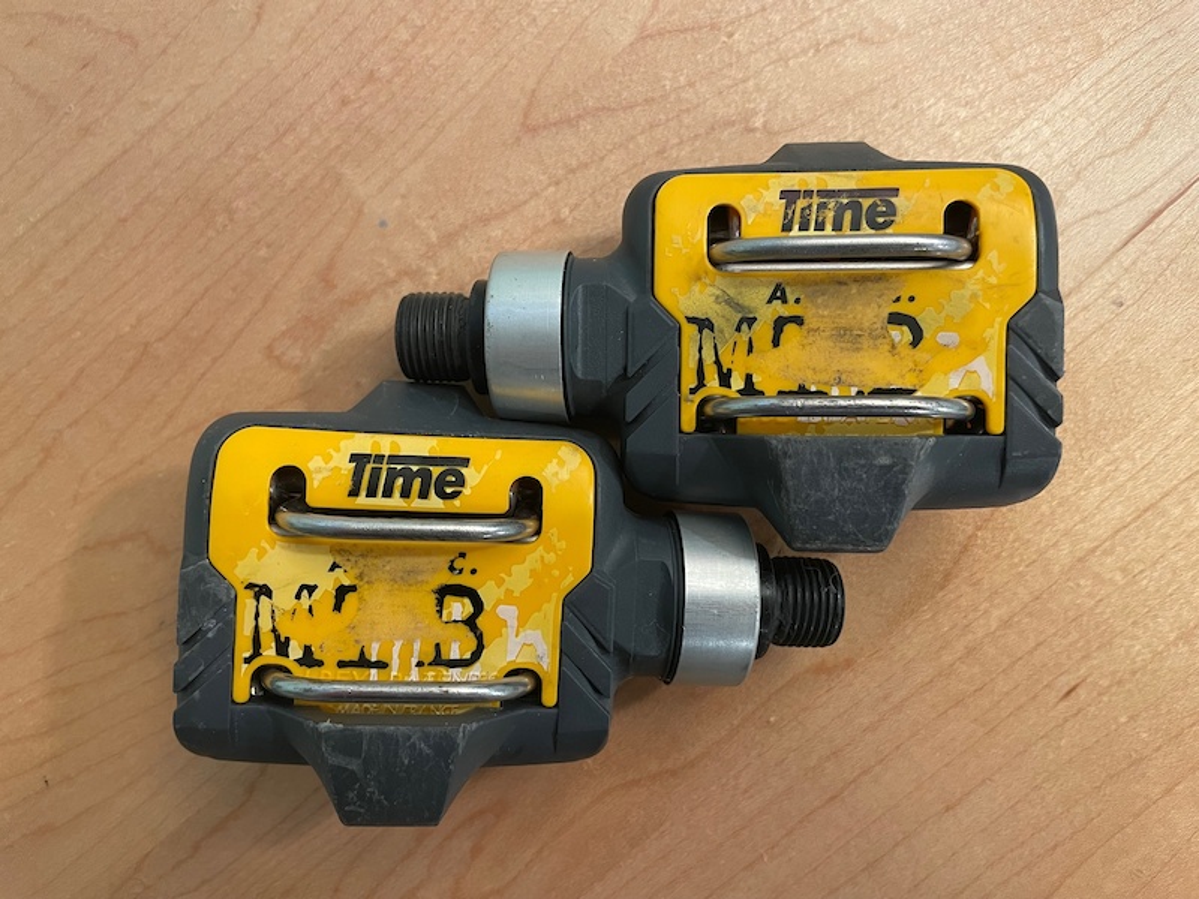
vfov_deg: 53.1
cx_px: 600
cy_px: 450
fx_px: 901
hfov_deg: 67.3
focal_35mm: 26
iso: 250
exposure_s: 1/60
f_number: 1.6
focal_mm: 4.2
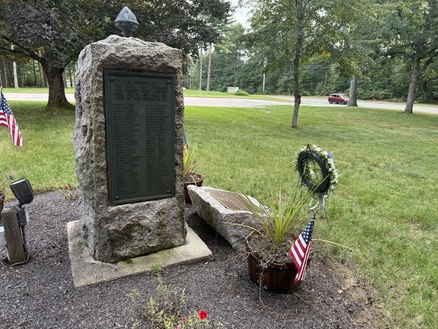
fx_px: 304
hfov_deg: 71.6
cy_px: 164
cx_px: 219
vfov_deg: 56.8
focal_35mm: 24
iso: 80
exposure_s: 1/134
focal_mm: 6.76
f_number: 1.78
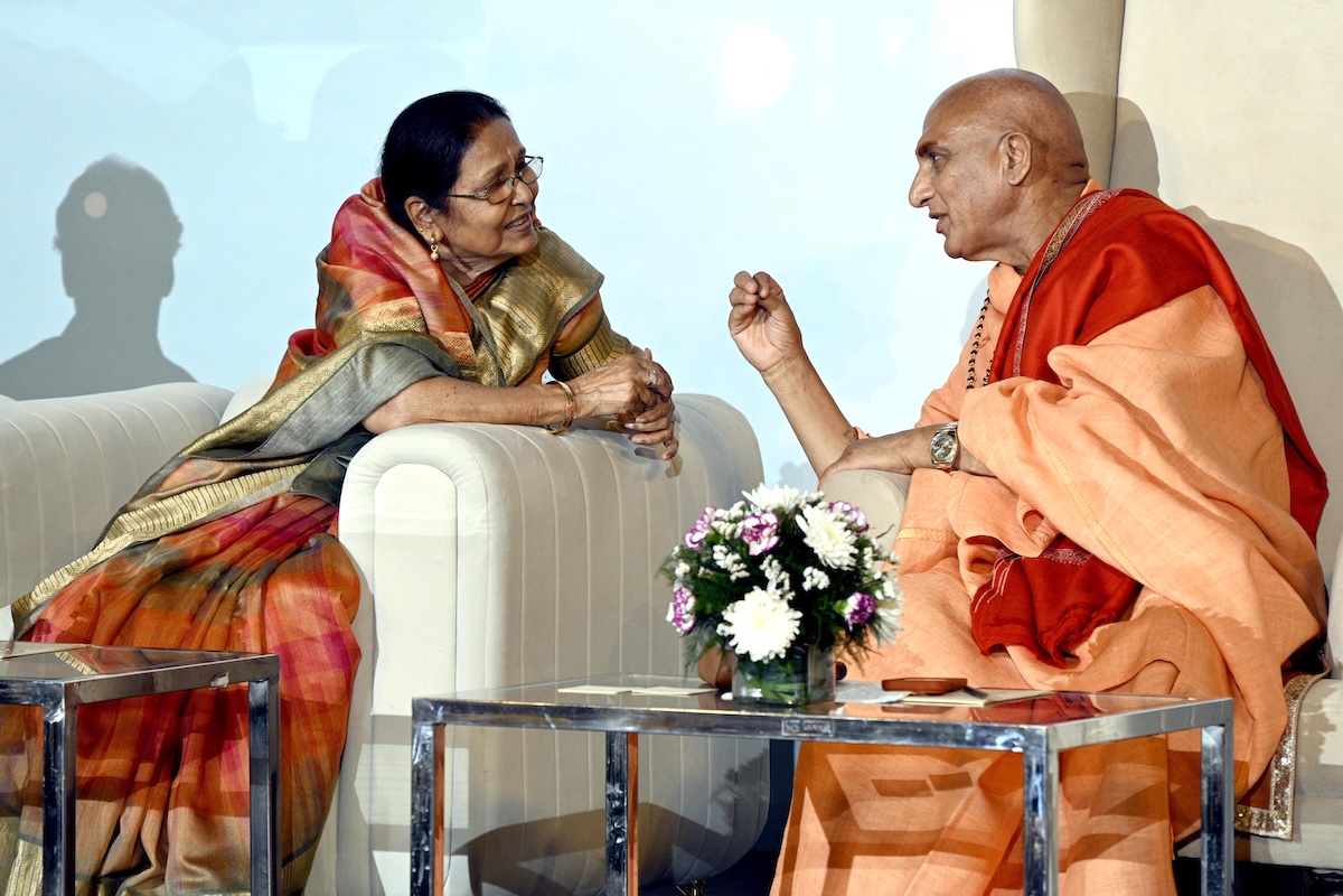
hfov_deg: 10.3
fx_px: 7461
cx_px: 672
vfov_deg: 6.9
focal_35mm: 200
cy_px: 448
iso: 800
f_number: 6.3
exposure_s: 1/160
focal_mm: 200
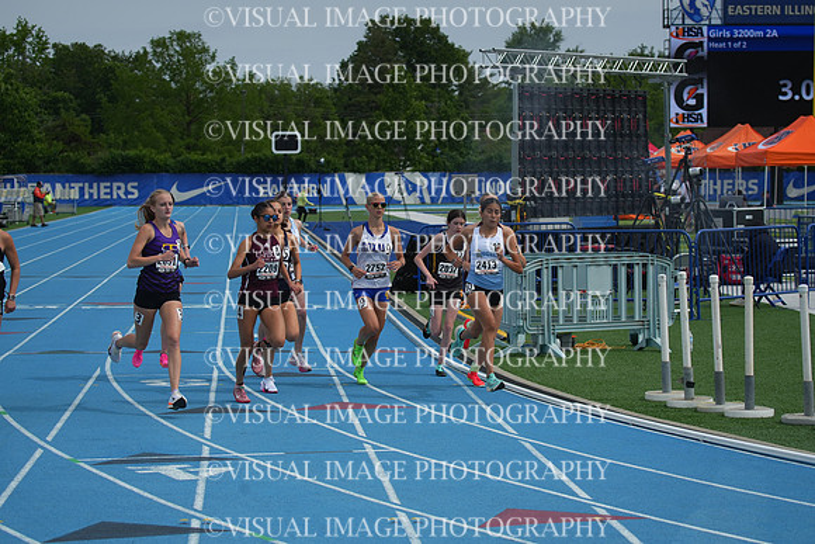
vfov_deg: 13.0
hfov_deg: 19.5
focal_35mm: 105
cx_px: 408
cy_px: 272
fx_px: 2378
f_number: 5.6
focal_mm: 105
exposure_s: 1/5000
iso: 500
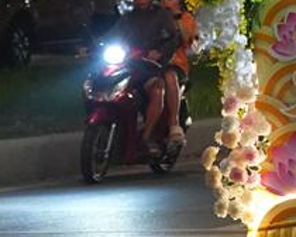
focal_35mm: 439
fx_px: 3846
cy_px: -78
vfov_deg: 3.5
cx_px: 740
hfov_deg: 4.3
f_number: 3.5
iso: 5000
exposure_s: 1/200
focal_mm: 82
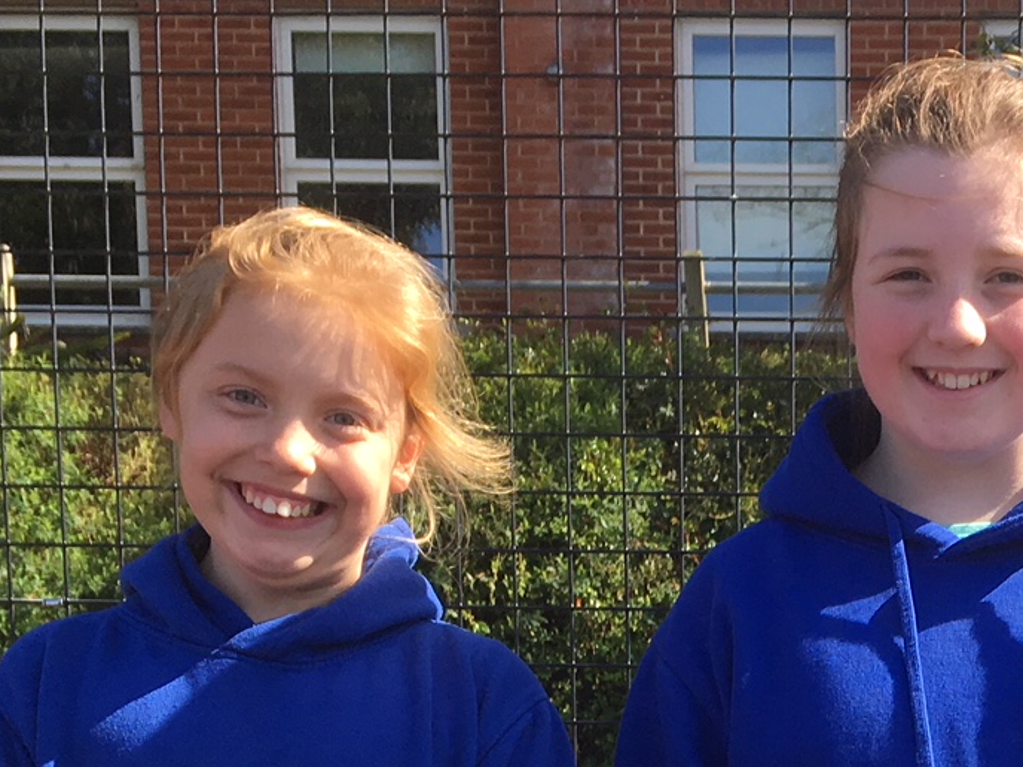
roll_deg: -0.1
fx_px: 2512
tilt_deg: -6.8
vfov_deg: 16.0
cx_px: 983
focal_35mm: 85
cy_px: 1122
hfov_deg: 22.3
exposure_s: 1/569
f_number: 2.2
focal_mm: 4.15
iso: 25
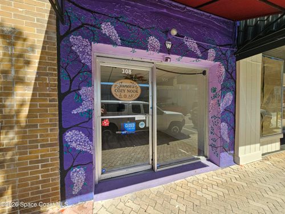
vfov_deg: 89.9
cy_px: 107
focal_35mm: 13
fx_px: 107
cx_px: 142
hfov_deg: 106.2
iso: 50
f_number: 2.2
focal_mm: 2.2
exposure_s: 1/885
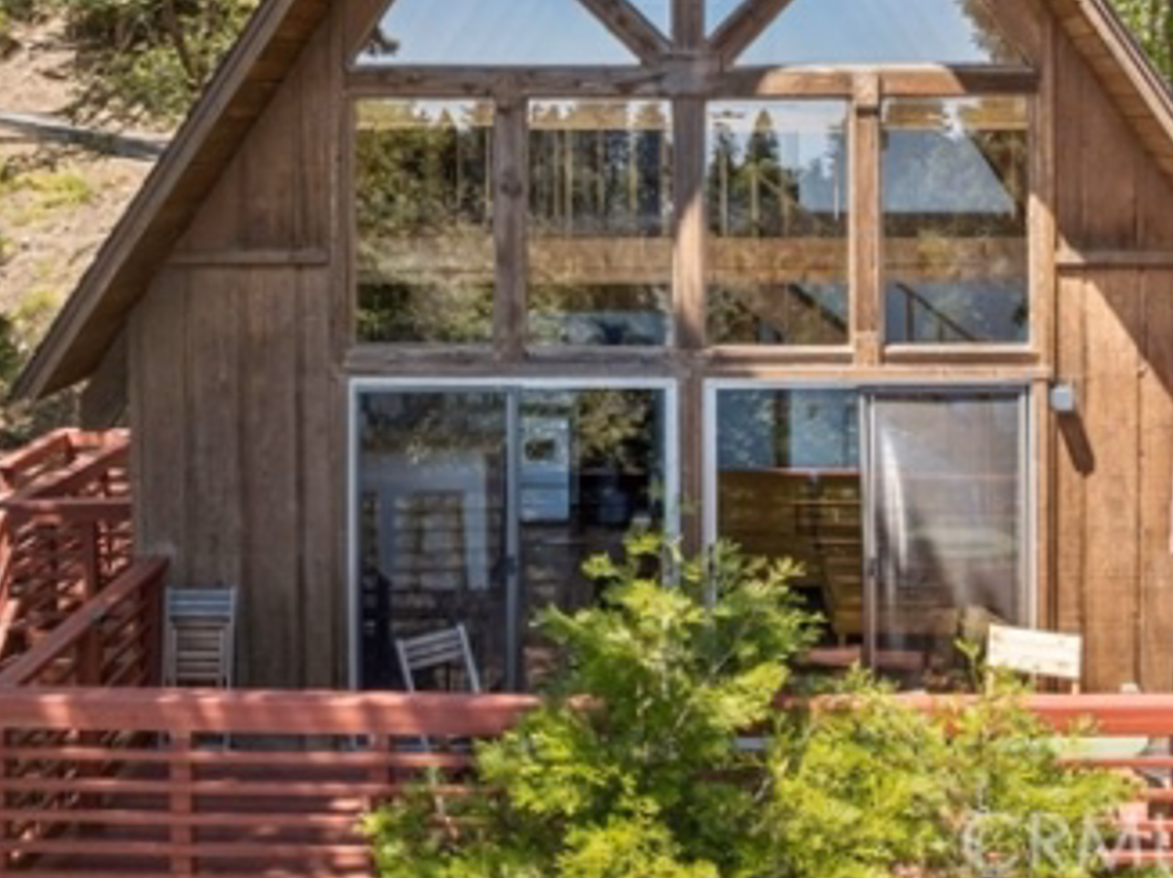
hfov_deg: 43.7
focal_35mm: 43
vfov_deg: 32.1
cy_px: 101
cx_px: 702
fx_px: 1456
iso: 100
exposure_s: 1/20
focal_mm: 12.3
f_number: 2.8
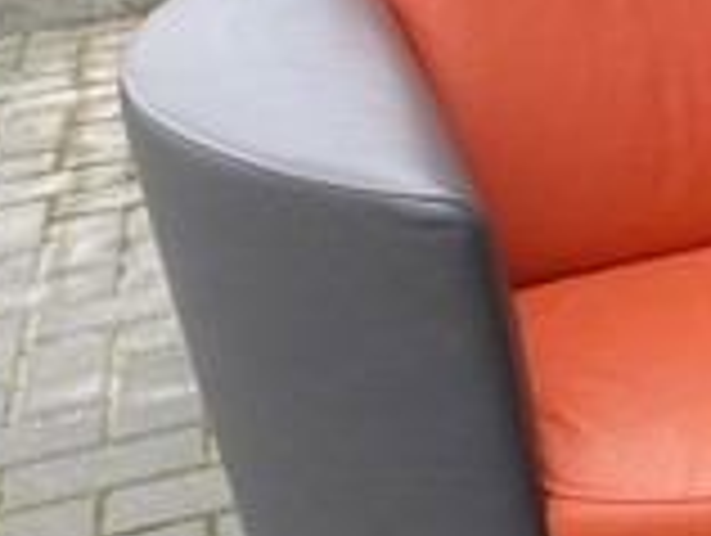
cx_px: 1084
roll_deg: +2.0
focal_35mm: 84
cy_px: 248
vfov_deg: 17.6
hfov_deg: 19.9
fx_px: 1728
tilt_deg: -26.1
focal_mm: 4.25
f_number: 1.8
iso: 32
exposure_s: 1/421
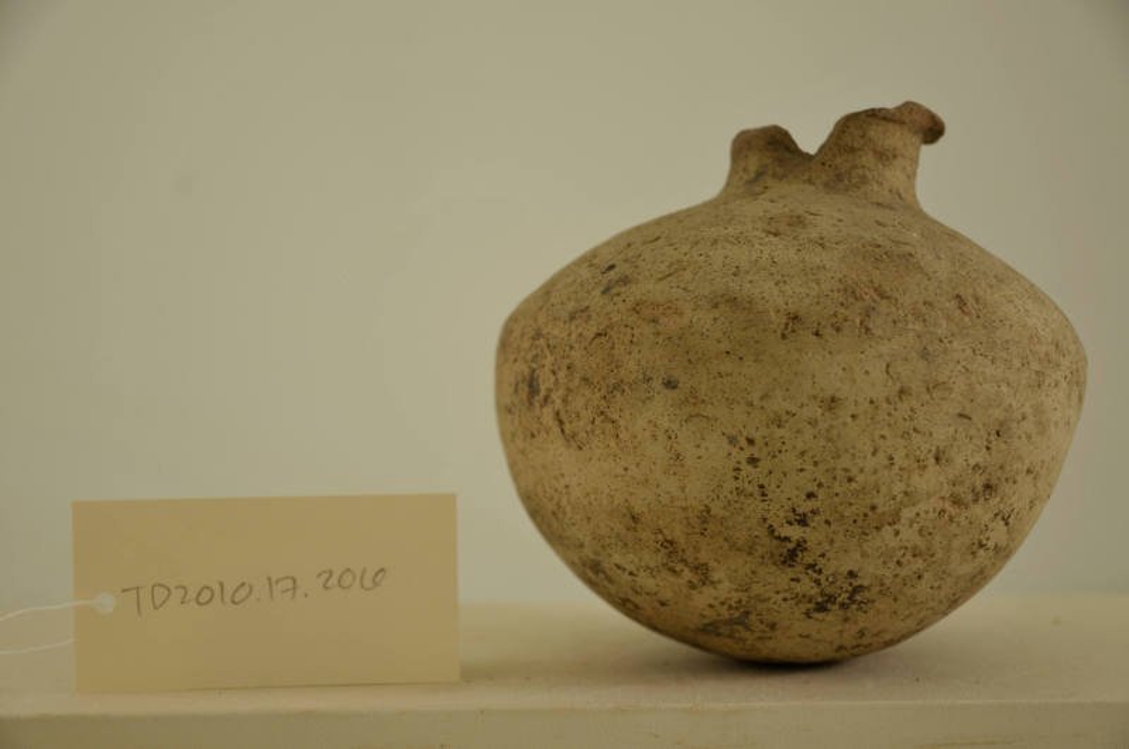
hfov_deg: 29.3
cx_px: 564
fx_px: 2161
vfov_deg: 19.7
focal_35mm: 69
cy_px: 374
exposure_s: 1/50
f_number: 5
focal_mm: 46
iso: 200
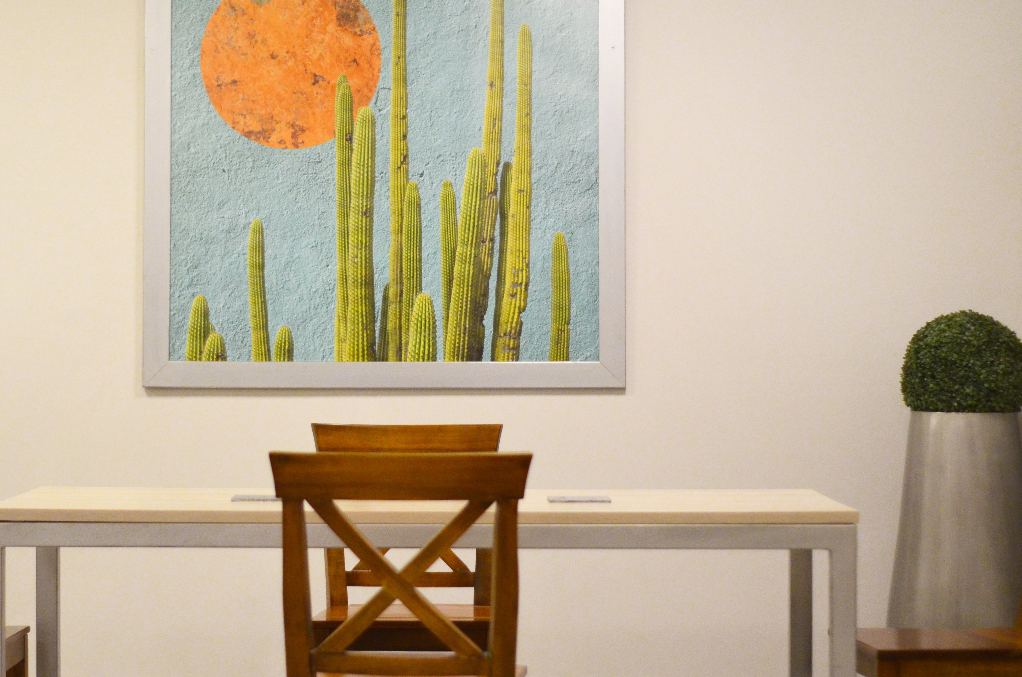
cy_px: 294
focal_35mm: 95
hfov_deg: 21.5
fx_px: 2691
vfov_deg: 14.3
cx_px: 380
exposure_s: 1/640
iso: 1600
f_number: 1.8
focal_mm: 50
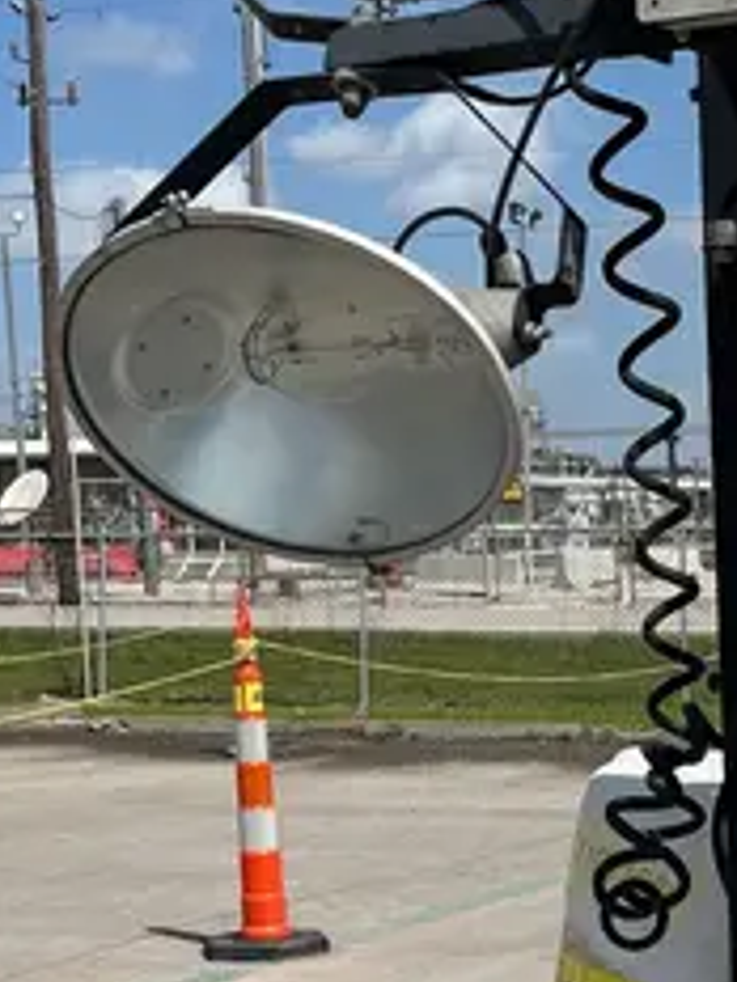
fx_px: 2328
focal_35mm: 82
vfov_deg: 23.1
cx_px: 856
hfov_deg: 17.3
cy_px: 925
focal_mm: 5.1
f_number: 1.6
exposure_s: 1/7353
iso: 50
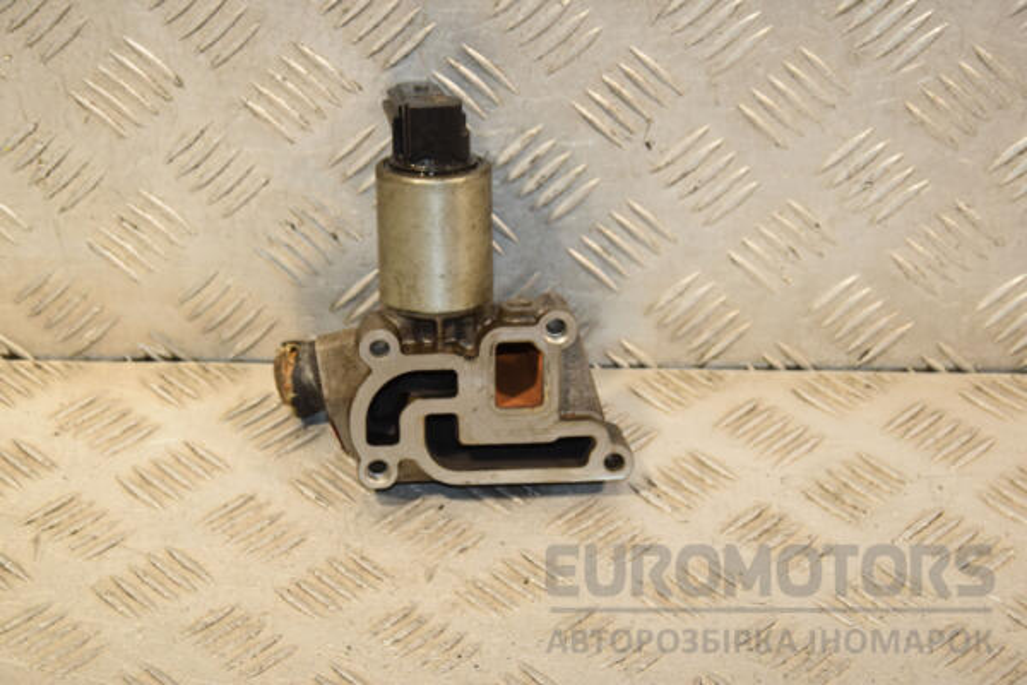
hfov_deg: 20.6
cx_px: 514
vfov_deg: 13.8
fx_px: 2824
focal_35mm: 99
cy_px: 342
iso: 800
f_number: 7.1
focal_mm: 66
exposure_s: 1/200
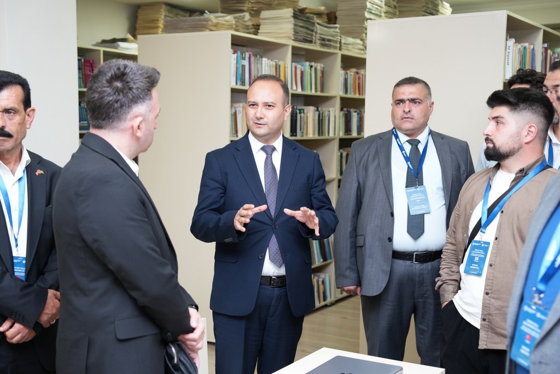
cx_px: 280
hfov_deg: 39.6
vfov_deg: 27.0
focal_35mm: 50
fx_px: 778
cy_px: 187
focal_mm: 50
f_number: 4
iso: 1600
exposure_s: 1/125
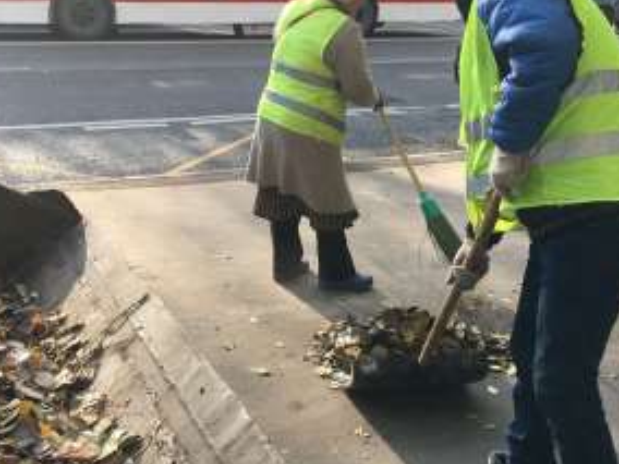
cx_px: 275
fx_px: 858
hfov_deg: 39.6
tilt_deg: -14.8
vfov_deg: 30.1
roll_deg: -2.0
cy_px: 158
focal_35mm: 48
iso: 25
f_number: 2.2
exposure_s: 1/329
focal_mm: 4.15
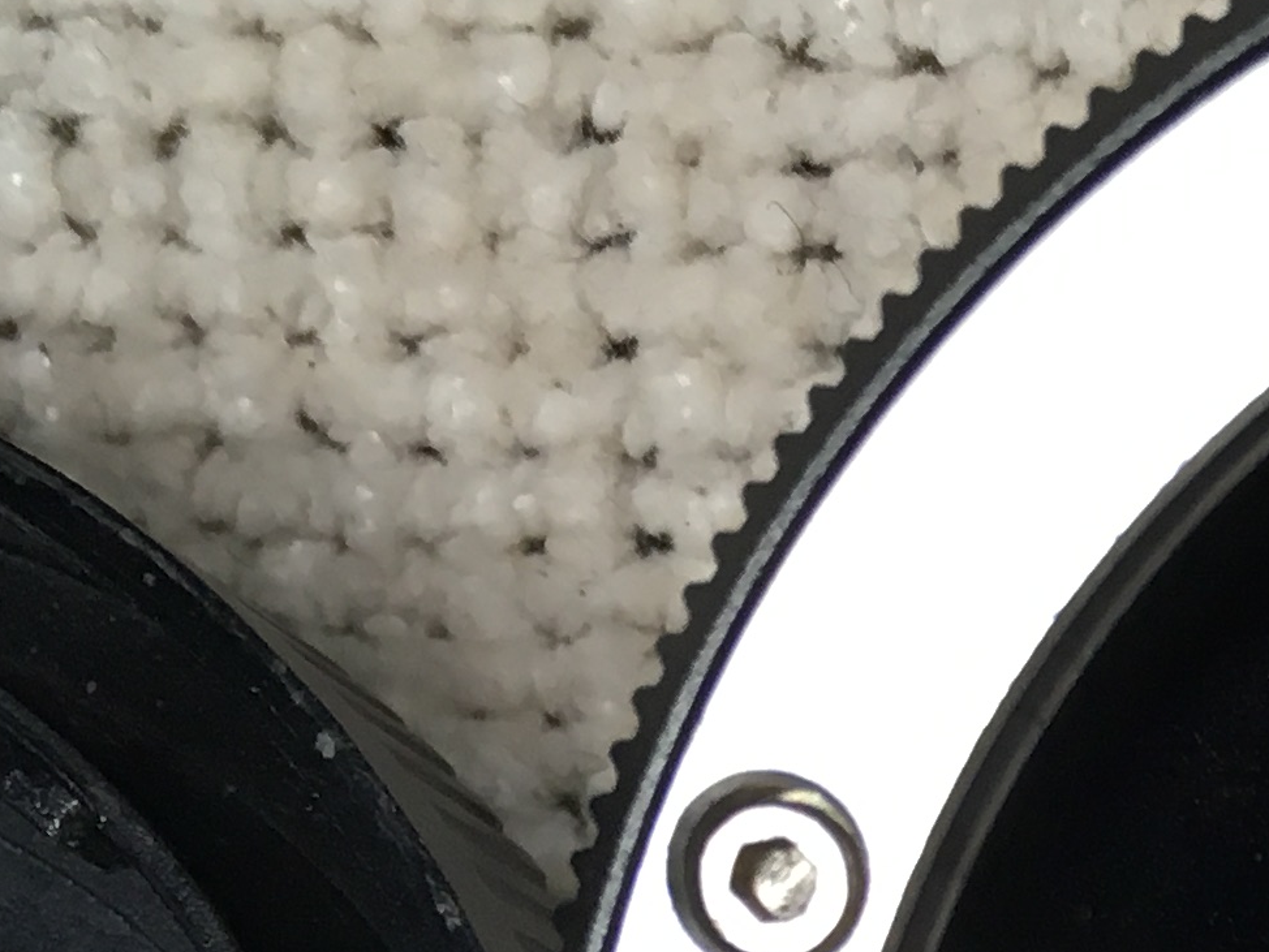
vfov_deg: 11.6
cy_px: 1597
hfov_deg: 14.7
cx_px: 2143
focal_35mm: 120
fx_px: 4400
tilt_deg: -66.9
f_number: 2.2
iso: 25
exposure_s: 1/33
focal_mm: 4.15
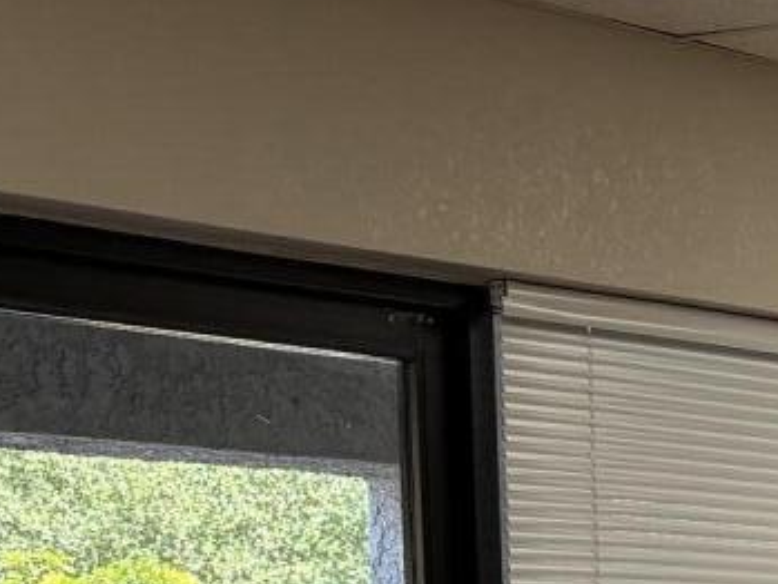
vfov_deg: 9.5
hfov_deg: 11.7
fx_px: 3350
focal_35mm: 149
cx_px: 1607
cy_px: 994
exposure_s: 1/120
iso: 125
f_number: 1.6
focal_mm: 5.96
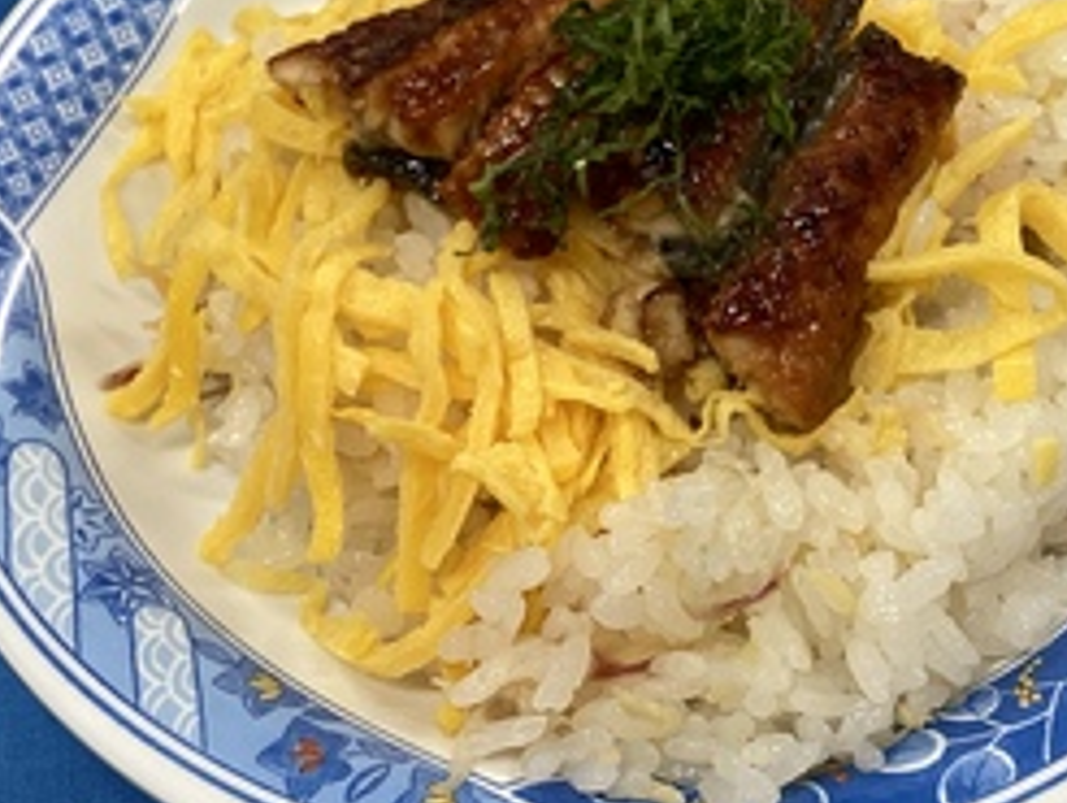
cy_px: 93
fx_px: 1944
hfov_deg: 30.2
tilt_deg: -50.4
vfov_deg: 22.8
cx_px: 802
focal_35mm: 63
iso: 80
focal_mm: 3.3
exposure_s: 1/100
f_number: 2.4
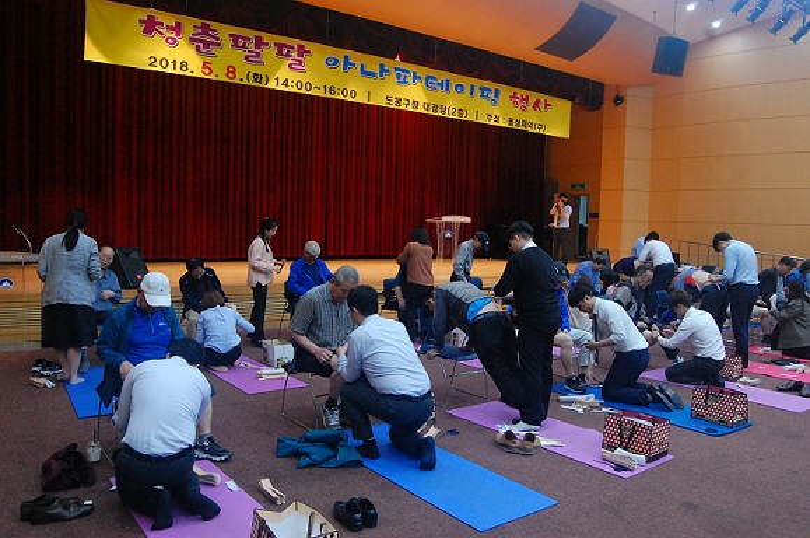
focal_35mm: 27
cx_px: 405
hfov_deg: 67.5
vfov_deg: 47.8
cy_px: 269
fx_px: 606
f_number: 7.1
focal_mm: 18
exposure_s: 1/40
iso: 1600
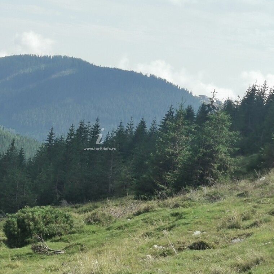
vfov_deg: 16.4
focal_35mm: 106
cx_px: 98
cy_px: 137
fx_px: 949
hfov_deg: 16.4
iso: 50
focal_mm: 5.56
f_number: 1.6
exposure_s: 1/3106
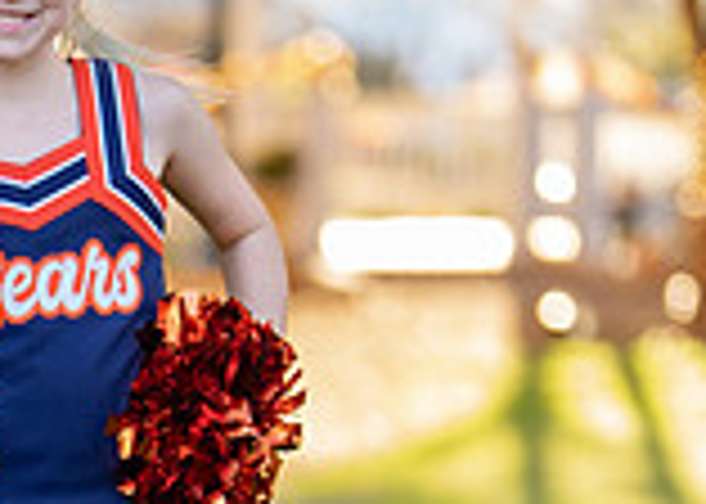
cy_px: 516
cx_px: 65
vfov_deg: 6.9
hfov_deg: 9.7
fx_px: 4149
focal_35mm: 207
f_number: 1.2
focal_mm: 50
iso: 100
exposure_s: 1/400
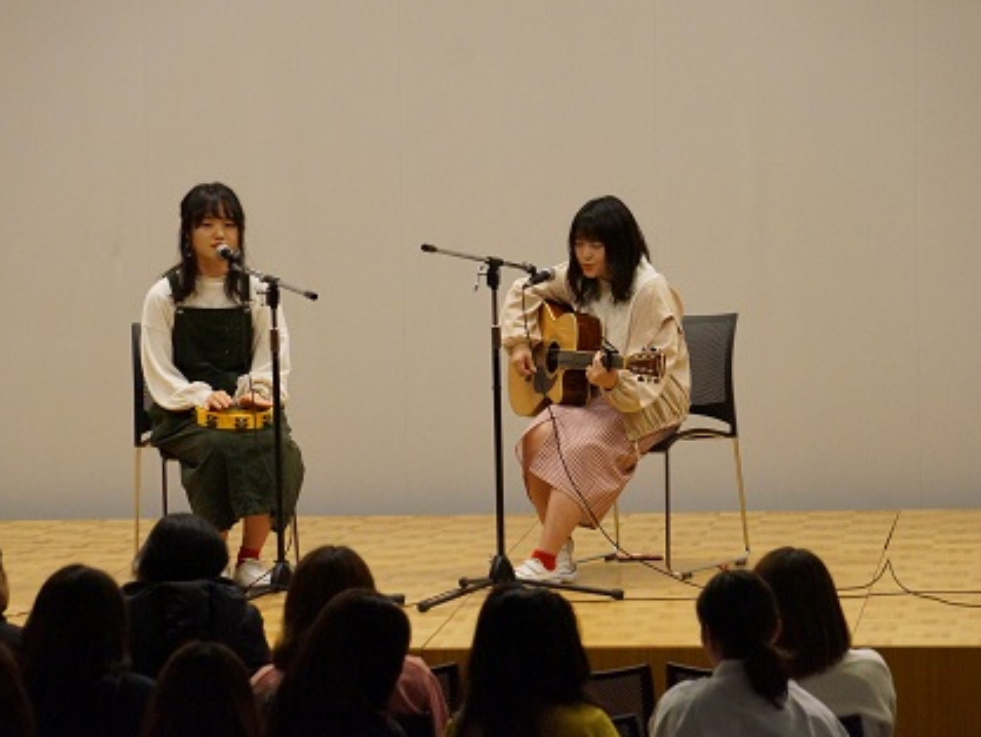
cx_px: 462
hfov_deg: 8.9
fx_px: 6280
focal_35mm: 222
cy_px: 368
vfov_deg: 6.7
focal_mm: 135
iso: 3200
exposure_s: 1/100
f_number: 5.6
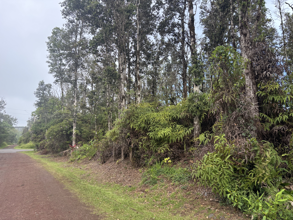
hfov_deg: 67.3
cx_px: 146
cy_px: 110
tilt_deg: +6.6
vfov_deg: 53.1
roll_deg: +1.2
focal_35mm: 26
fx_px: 220
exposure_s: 1/402
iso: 50
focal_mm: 5.96
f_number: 1.6
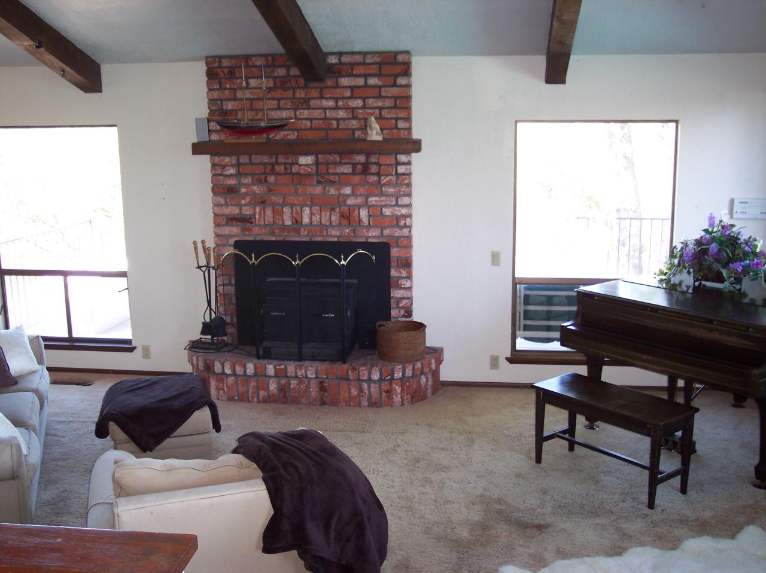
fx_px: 840
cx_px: 383
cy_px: 286
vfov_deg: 37.7
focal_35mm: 38
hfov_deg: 49.0
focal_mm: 8
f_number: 2.8
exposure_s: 1/30
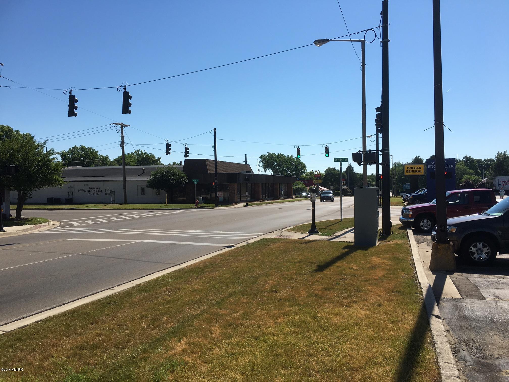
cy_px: 191
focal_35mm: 29
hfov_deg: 61.7
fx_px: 426
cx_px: 254
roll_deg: +0.6
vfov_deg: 48.2
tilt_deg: +0.2
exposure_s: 1/2331
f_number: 2.2
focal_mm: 4.15
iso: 25
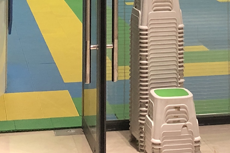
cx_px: 139
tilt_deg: +7.9
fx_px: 843
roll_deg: -0.1
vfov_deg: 9.2
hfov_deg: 15.5
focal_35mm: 132
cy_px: -226
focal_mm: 4
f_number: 1.8
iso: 40
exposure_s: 1/33
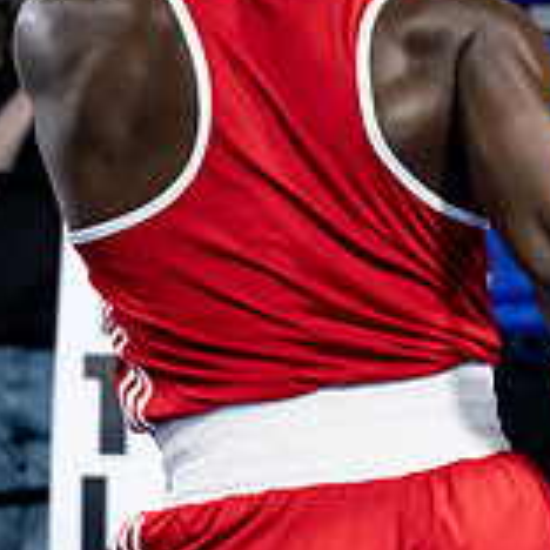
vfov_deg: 7.9
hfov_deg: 7.7
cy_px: 319
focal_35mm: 221
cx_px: 945
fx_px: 3973
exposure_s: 1/1000
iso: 8000
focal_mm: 70
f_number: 2.8
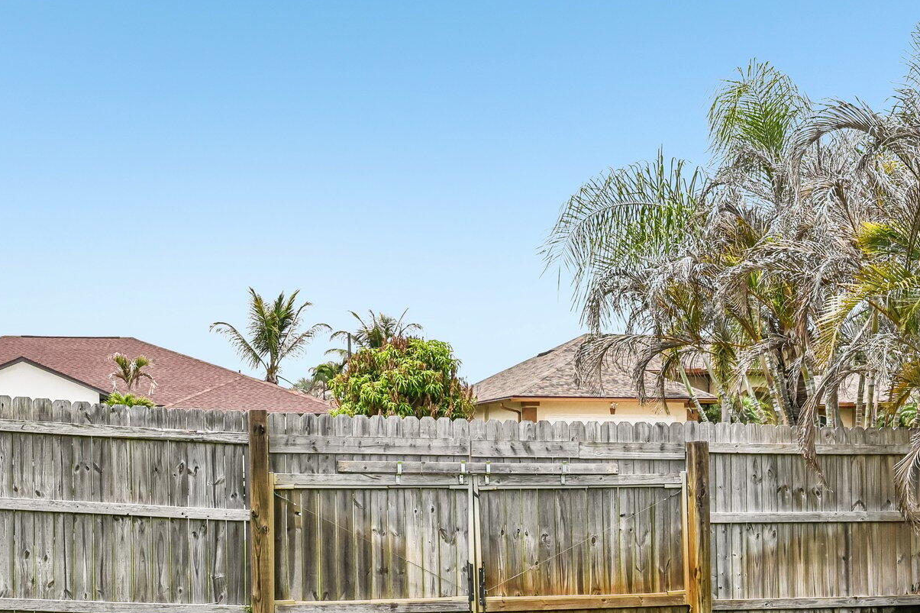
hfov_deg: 38.9
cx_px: 434
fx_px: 1303
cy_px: 495
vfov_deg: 26.0
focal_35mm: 51
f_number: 11
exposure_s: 1/3200
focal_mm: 30
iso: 2000
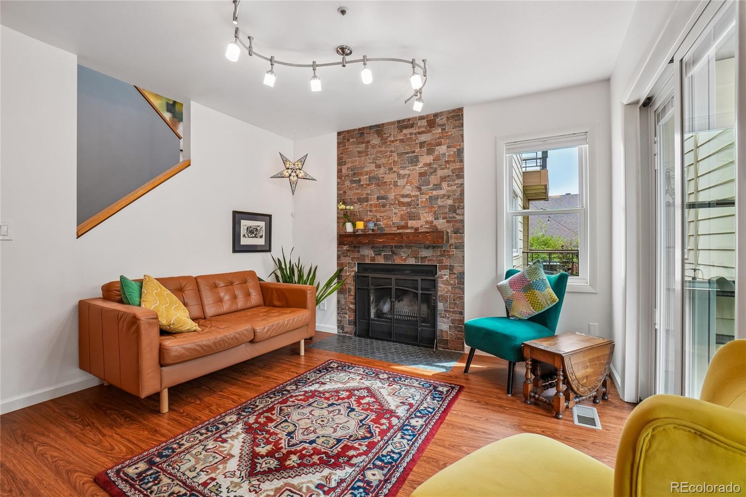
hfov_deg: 100.4
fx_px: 311
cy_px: 248
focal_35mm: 15
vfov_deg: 77.3
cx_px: 373
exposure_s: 1/25
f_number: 8
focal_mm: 10
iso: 400
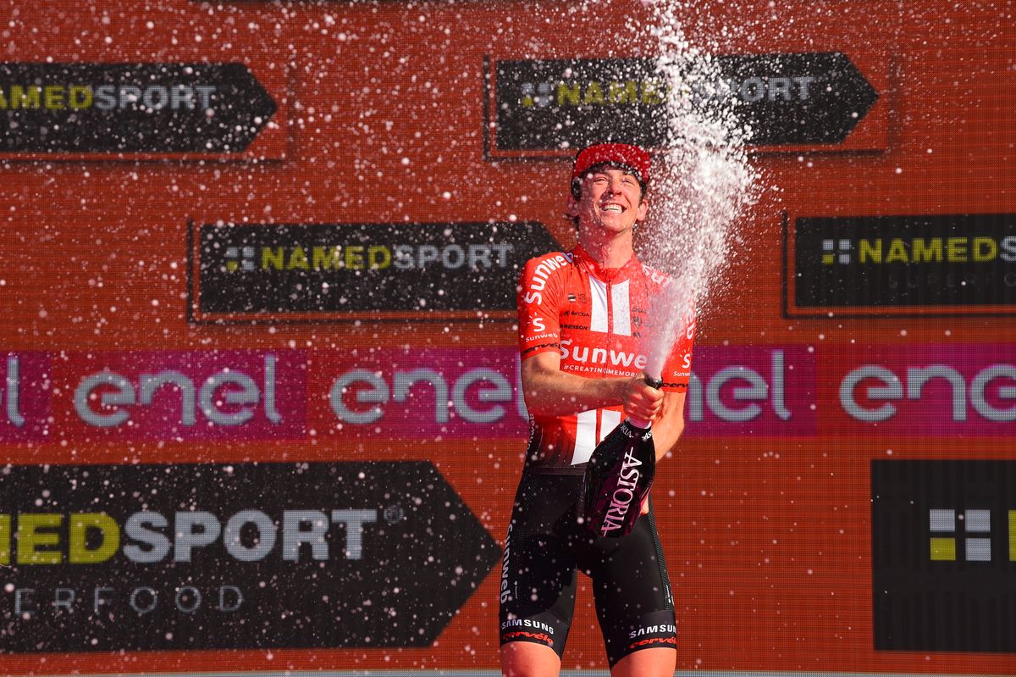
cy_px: 338
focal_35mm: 200
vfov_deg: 6.9
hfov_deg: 10.3
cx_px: 508
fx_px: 5642
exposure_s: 1/1250
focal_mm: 200
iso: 250
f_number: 5.6
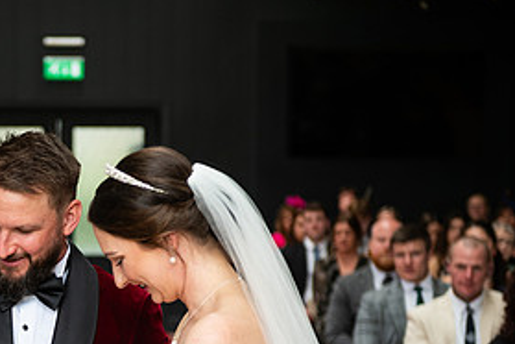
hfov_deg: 15.7
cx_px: 30
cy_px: 308
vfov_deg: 10.6
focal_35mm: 129
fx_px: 1845
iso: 400
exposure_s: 1/200
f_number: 3.5
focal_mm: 62
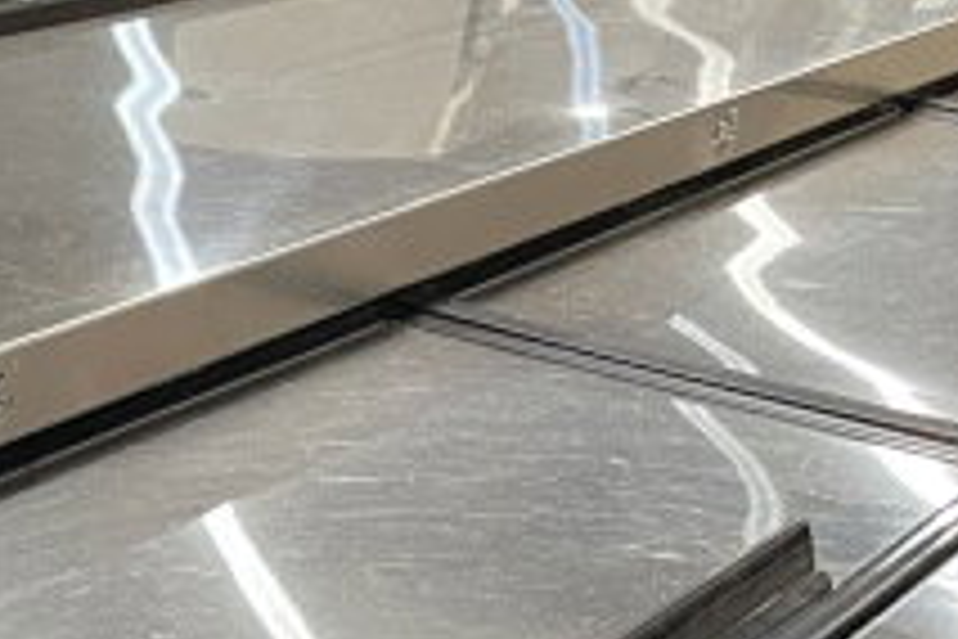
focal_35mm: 103
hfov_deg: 18.4
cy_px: 1249
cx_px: -301
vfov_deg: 11.9
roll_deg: -5.3
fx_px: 2741
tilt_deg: -31.5
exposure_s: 1/60
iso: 320
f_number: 1.6
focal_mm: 4.2
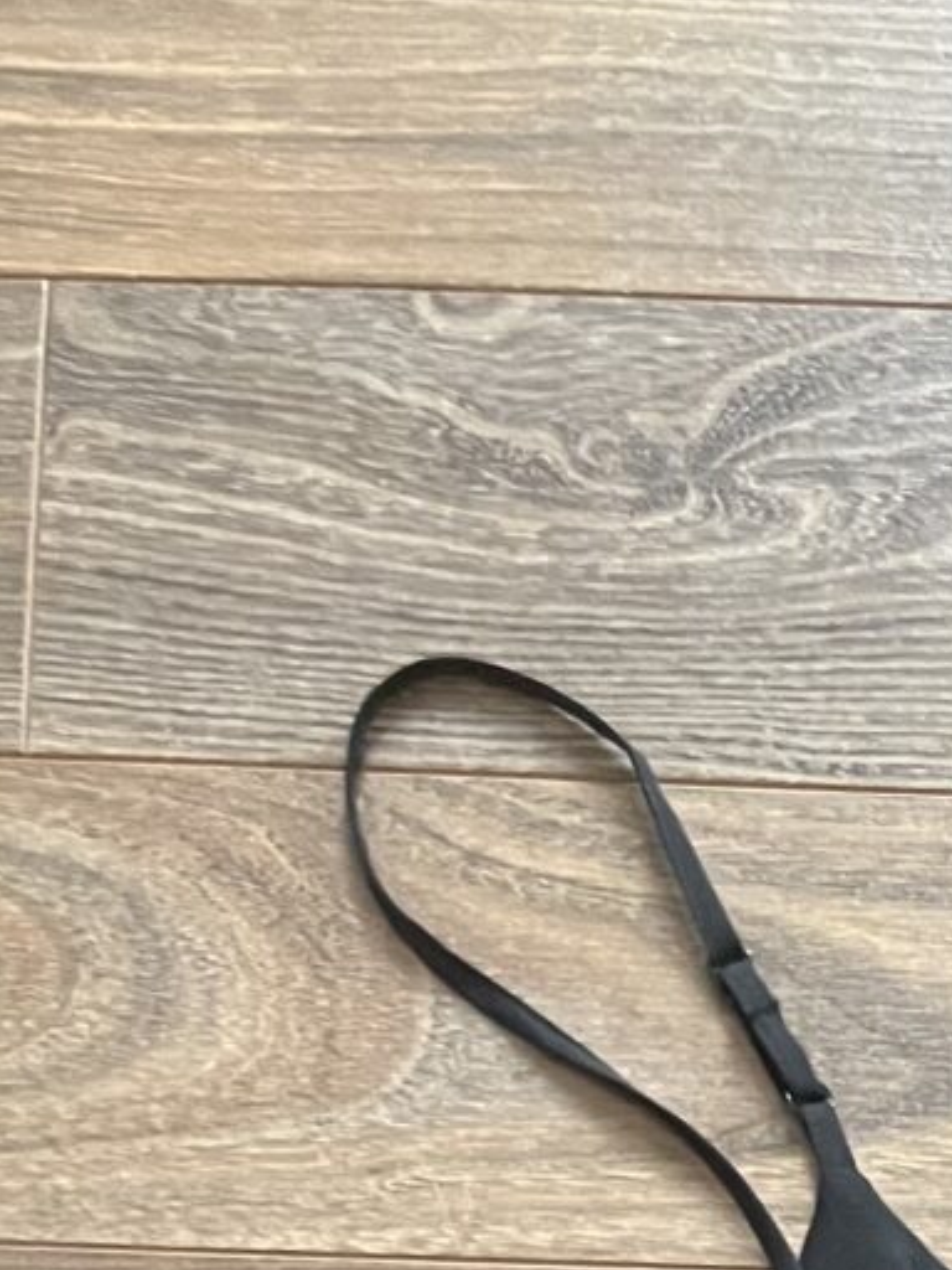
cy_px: 2513
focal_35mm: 104
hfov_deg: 13.2
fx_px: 3814
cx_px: 1540
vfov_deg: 15.3
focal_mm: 5.1
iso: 500
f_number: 1.6
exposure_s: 1/40
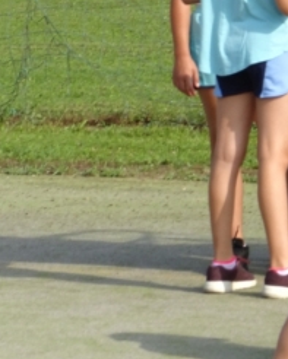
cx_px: 7
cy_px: 250
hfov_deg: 3.4
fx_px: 4792
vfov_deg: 4.3
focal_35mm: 450
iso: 100
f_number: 5.6
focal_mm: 32.24
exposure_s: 1/200
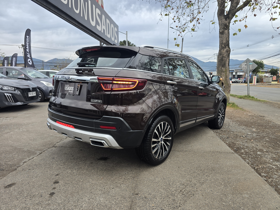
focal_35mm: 23
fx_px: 186
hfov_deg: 73.9
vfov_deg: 58.9
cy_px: 105
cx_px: 140
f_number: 1.7
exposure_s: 1/180
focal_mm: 6.3
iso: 64
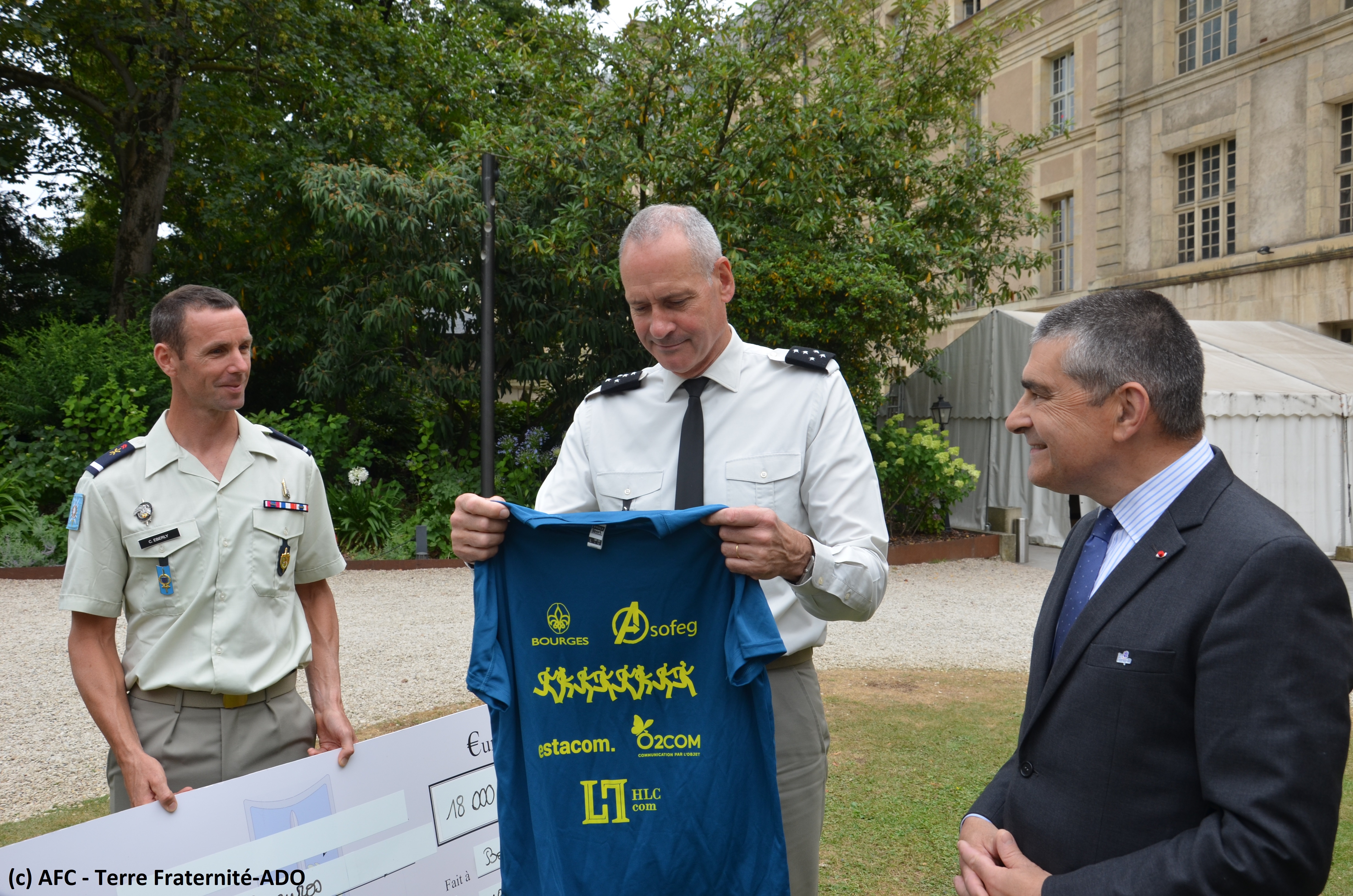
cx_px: 676
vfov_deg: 39.8
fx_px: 1238
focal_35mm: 33
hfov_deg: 57.3
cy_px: 448
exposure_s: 1/200
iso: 200
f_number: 8
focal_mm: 22
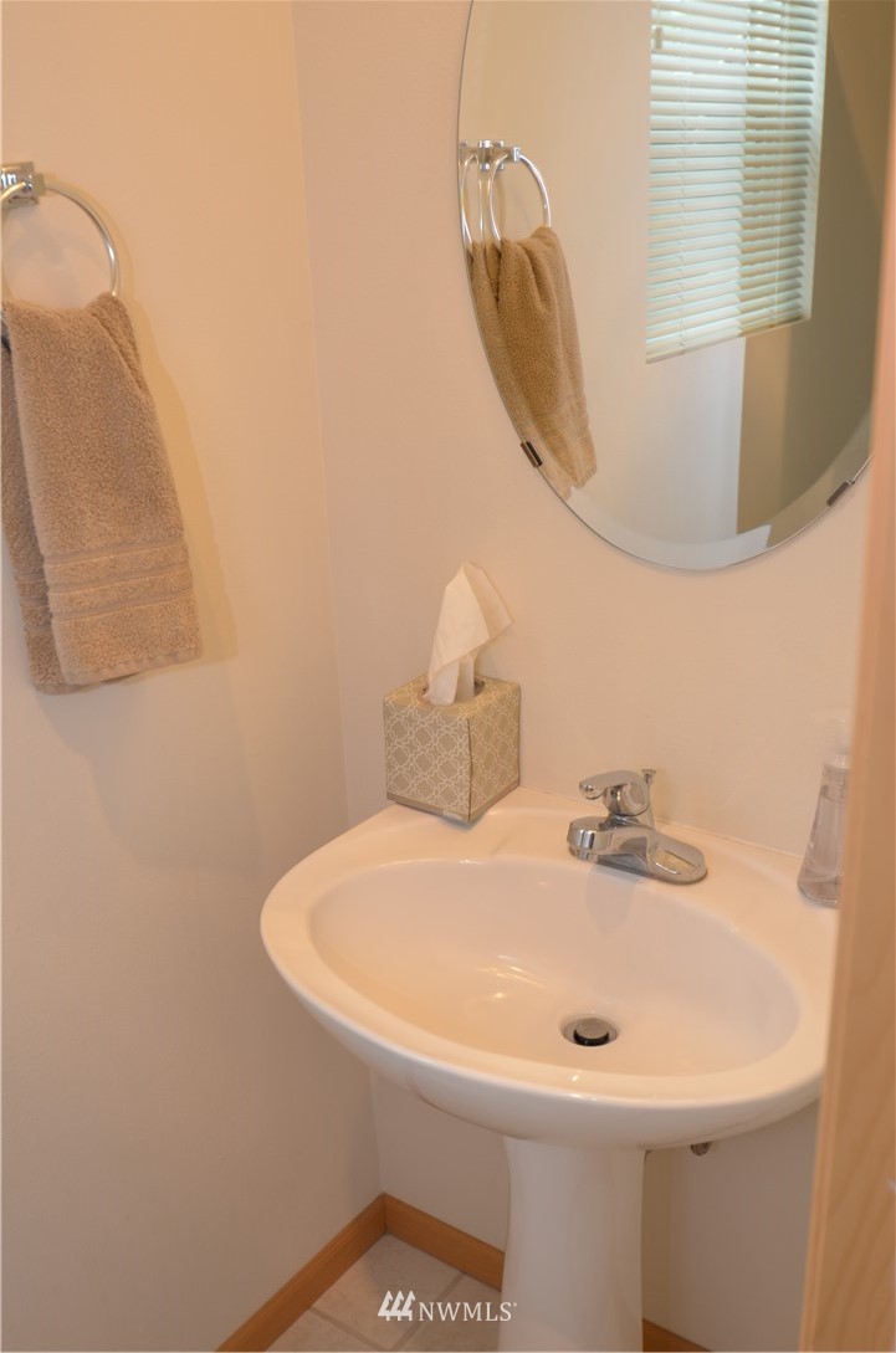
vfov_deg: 53.2
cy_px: 676
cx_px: 448
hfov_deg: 36.7
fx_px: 1350
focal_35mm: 36
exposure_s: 1/80
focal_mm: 24
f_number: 4.5
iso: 200
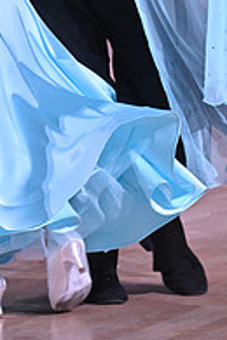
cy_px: -94
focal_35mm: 401
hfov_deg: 3.4
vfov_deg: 5.1
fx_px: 3792
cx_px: 97
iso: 5000
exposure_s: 1/400
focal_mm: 135
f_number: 5.6
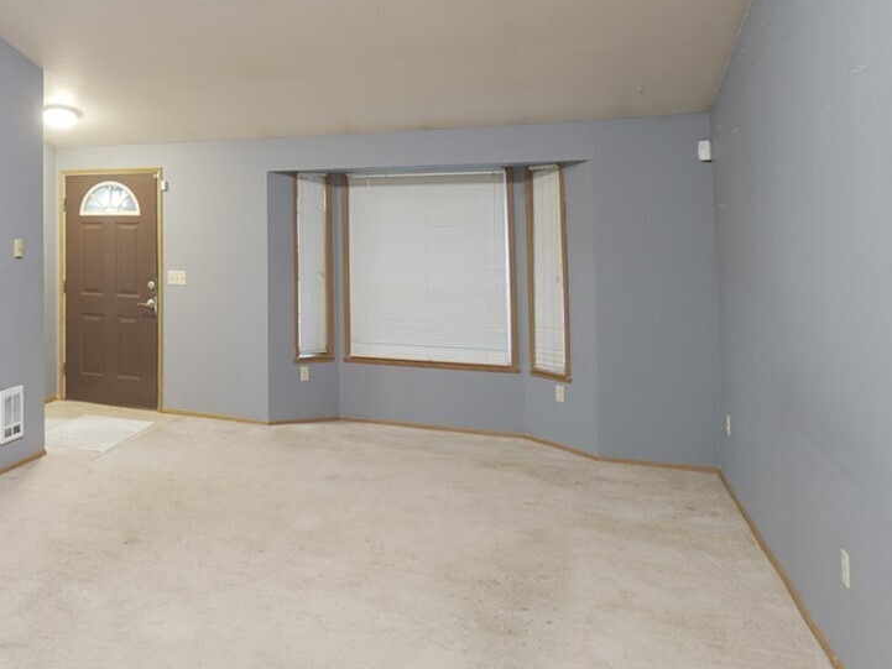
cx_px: 58
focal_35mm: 32
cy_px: 181
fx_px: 825
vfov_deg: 43.0
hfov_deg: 49.3
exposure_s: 1/2.5
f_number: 4.5
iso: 250
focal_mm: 10
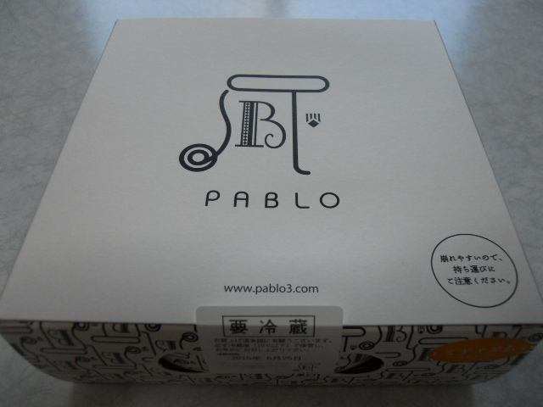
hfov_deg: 63.4
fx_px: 439
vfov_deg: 49.7
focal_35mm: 28
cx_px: 272
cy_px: 204
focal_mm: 5
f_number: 2.7
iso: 400
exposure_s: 1/250
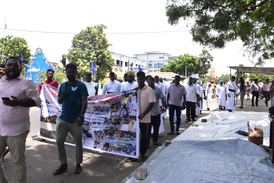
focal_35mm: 28
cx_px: 141
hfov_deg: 65.5
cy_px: 91
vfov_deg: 46.4
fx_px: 213
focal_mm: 18
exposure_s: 1/200
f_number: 22
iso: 2000
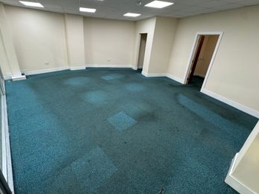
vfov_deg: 77.8
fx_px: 120
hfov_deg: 94.0
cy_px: 85
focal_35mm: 16
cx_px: 114
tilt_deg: -20.8
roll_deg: -2.0
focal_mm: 2.22
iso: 200
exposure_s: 1/100
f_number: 2.2
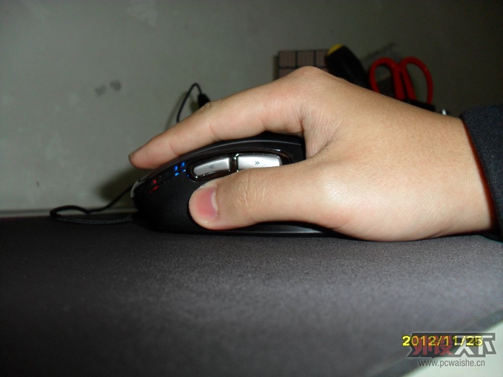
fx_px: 509
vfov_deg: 40.7
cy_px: 188
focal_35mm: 35
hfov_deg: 52.6
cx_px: 252
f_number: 3.2
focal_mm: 6.3
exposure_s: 1/45
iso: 200
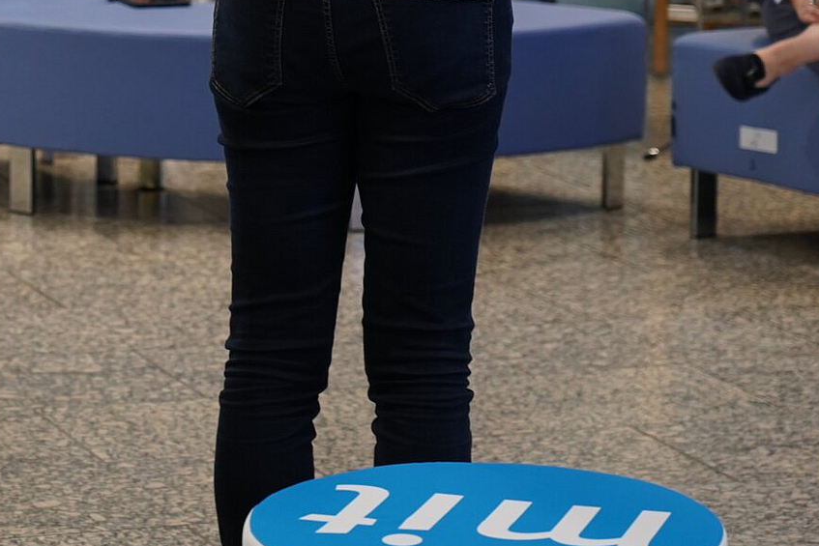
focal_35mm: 163
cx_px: 0
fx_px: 3709
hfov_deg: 12.5
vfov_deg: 8.4
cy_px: -78
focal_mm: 69
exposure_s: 1/80
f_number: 4
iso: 1250
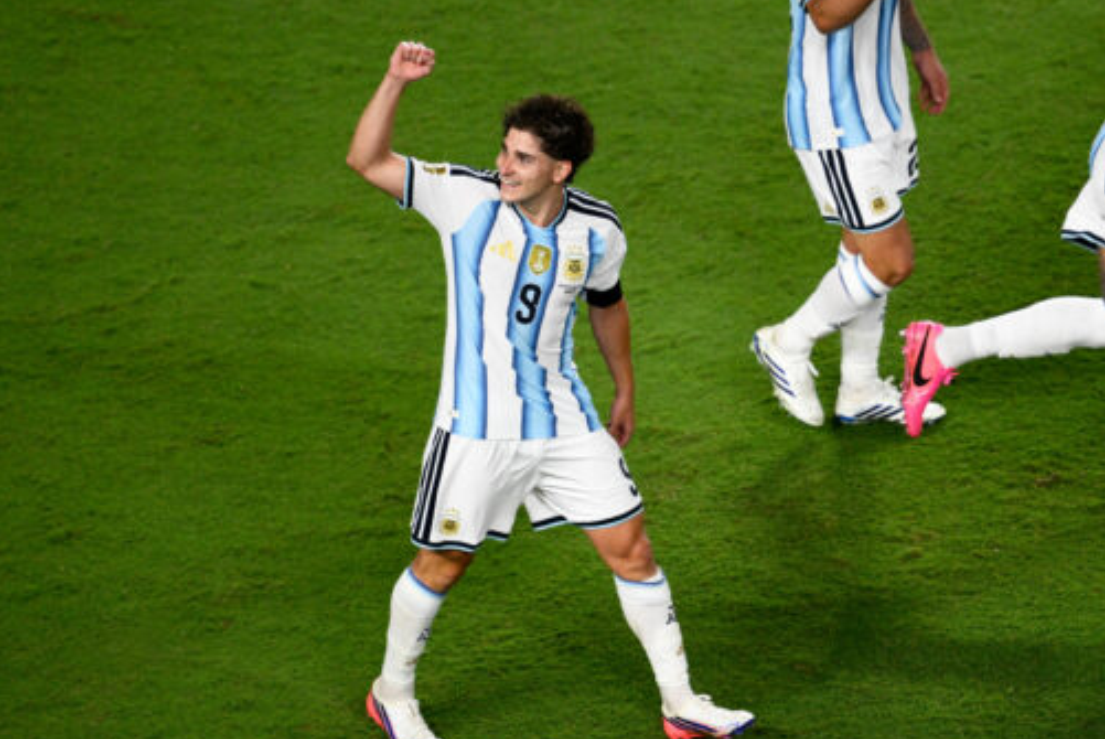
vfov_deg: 1.8
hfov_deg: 2.7
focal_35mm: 755
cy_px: 367
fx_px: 23194
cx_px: 721
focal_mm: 560
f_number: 4
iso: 3200
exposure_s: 1/1600
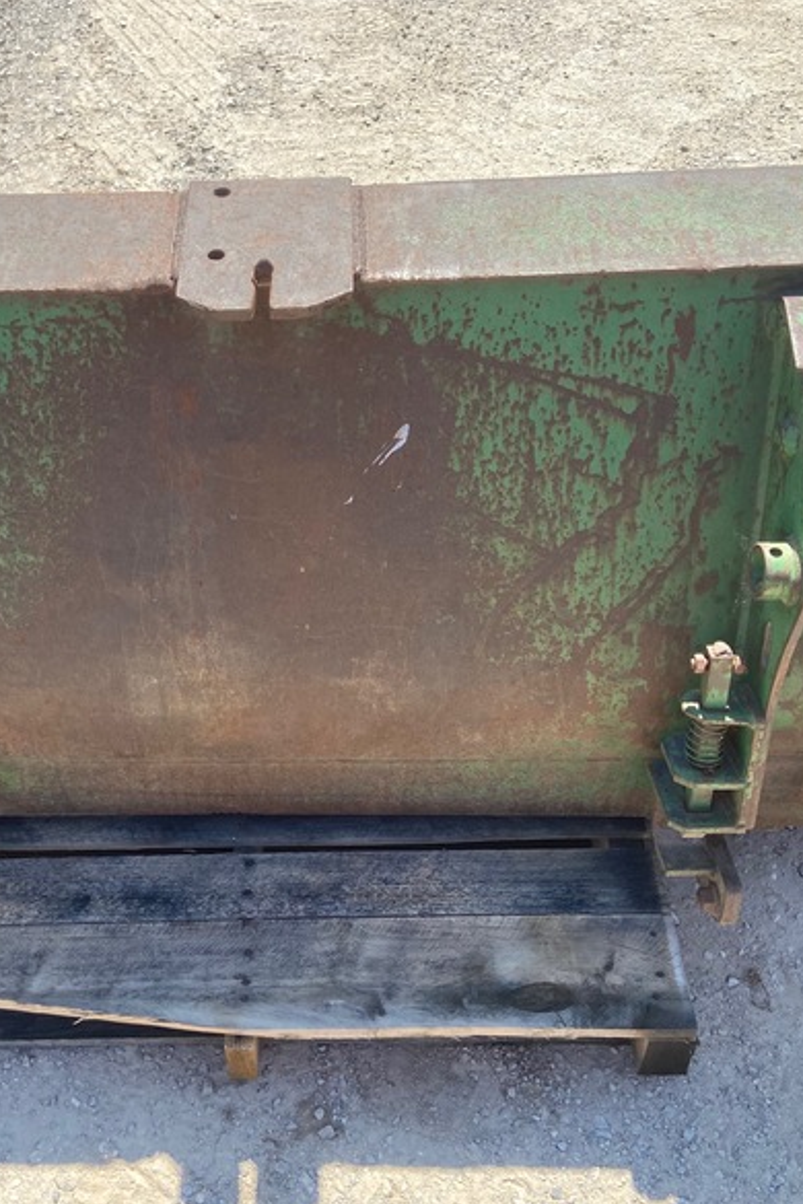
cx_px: 290
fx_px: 1238
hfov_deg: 35.7
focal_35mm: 37
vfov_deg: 51.9
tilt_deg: -48.6
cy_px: 615
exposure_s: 1/1082
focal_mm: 4.25
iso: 32
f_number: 1.8
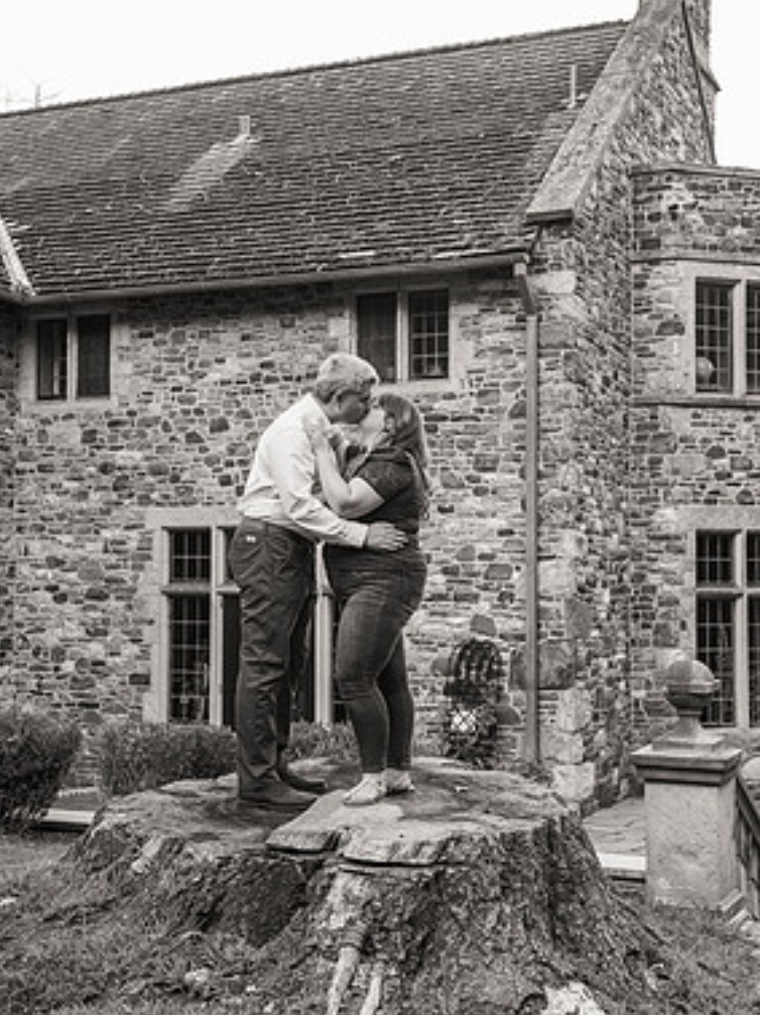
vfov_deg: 35.0
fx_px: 1612
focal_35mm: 55
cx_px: 392
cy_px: 508
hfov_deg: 26.5
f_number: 4
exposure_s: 1/320
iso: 1600
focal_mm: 48
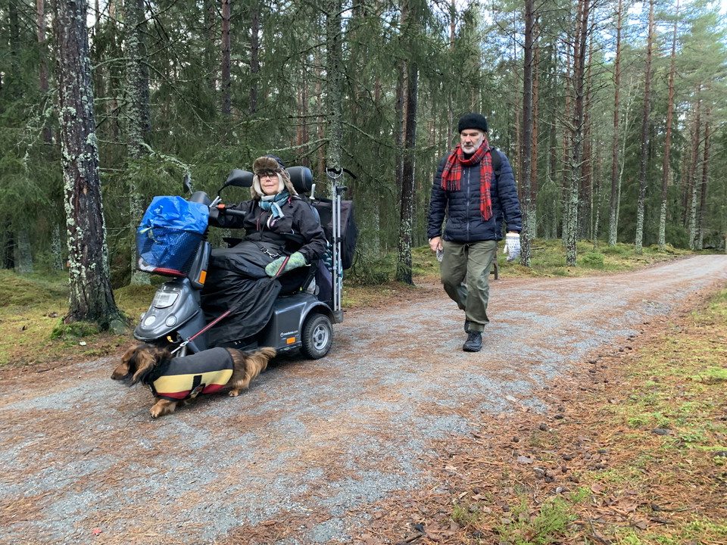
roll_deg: +0.2
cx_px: 364
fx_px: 546
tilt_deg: -4.0
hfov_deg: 67.3
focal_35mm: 26
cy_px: 272
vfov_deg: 53.1
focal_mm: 4.25
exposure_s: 1/60
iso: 250
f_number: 1.8
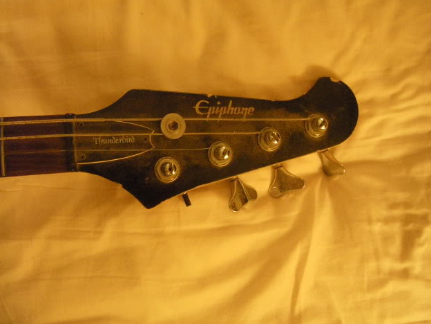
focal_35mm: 39
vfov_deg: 36.8
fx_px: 486
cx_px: 211
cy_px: 159
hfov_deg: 47.9
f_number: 3.5
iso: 800
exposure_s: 1/20
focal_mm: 6.3
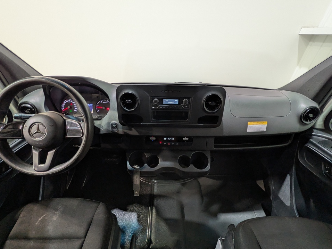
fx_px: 144
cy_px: 131
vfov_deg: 81.7
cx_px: 163
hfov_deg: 98.2
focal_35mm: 15
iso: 73
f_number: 2.2
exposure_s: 1/24
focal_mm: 1.83
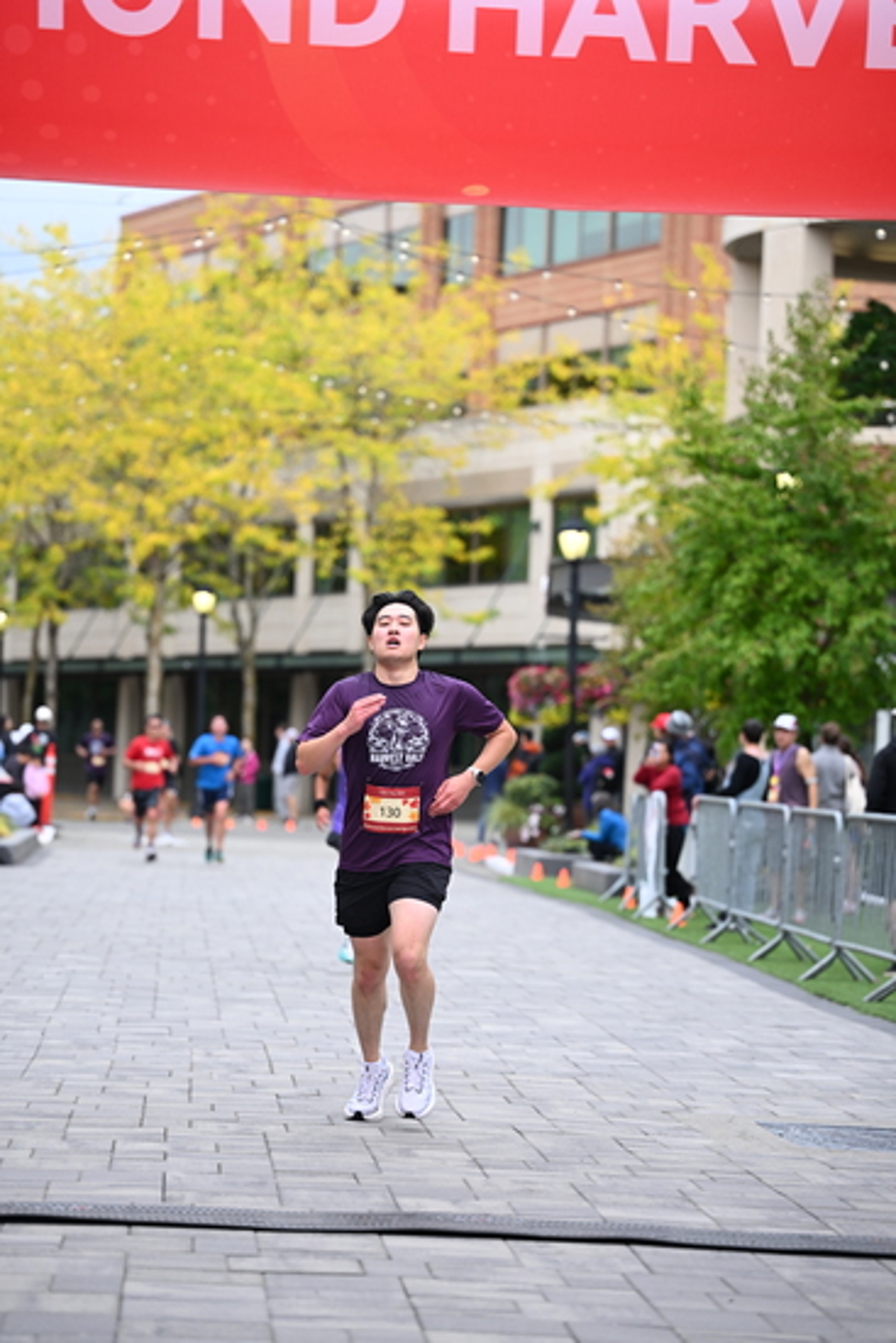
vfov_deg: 19.8
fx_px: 3843
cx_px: 448
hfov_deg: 13.3
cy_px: 672
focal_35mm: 103
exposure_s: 1/2000
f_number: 2.8
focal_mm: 103
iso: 640
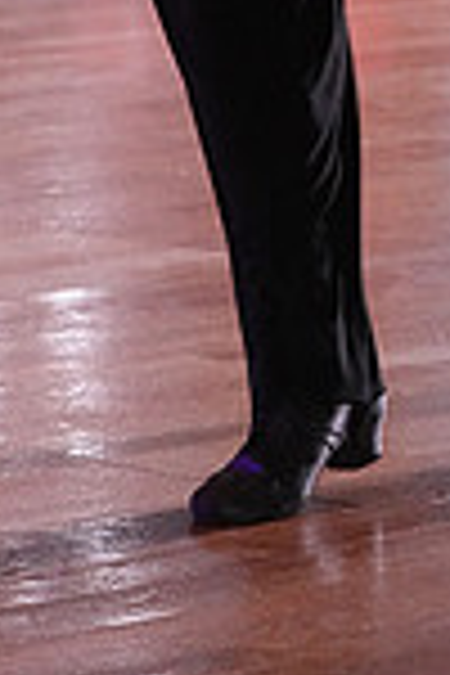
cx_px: -263
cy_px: -360
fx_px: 8062
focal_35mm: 430
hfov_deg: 3.2
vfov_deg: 4.8
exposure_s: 1/200
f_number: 4.5
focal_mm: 111
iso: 4000
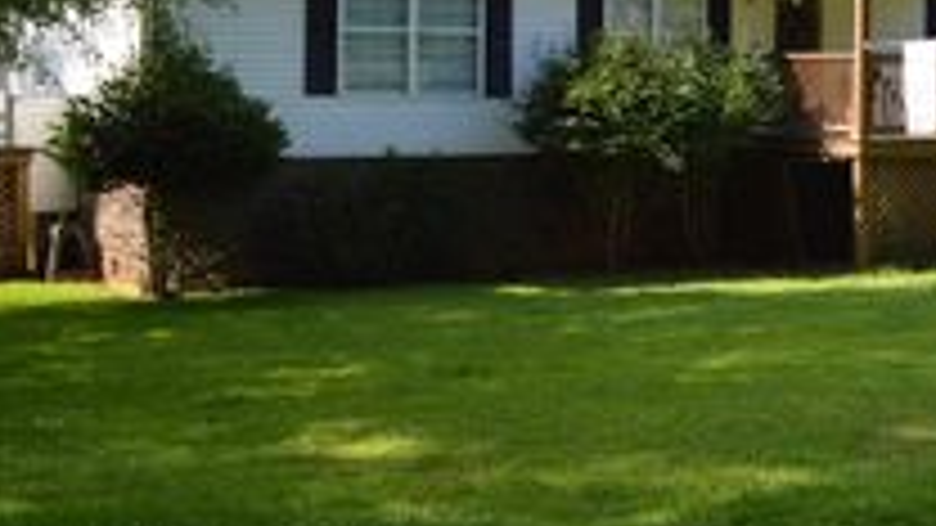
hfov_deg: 28.7
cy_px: 81
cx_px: 972
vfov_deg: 17.5
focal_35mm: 68
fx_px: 1688
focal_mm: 18
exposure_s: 1/200
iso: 100
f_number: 7.1
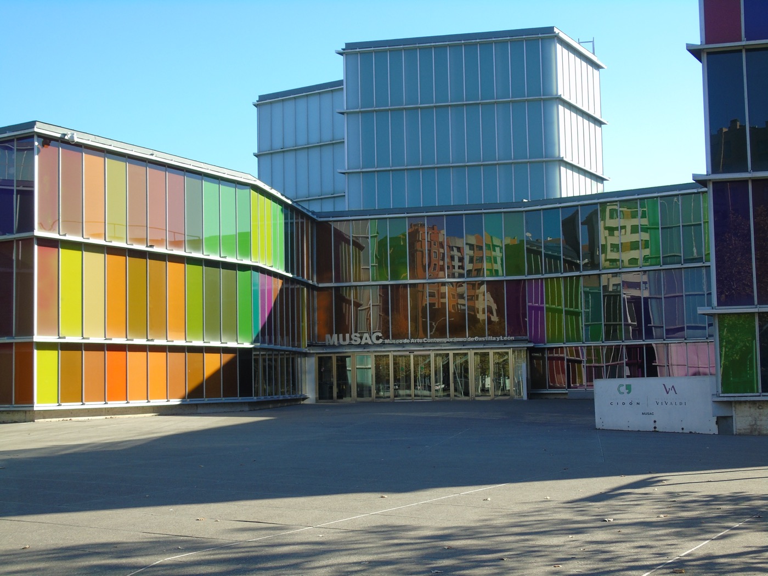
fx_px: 1021
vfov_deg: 31.5
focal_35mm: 46
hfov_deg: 41.2
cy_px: 288
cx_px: 384
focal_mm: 8.2
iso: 80
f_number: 4.1
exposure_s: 1/250
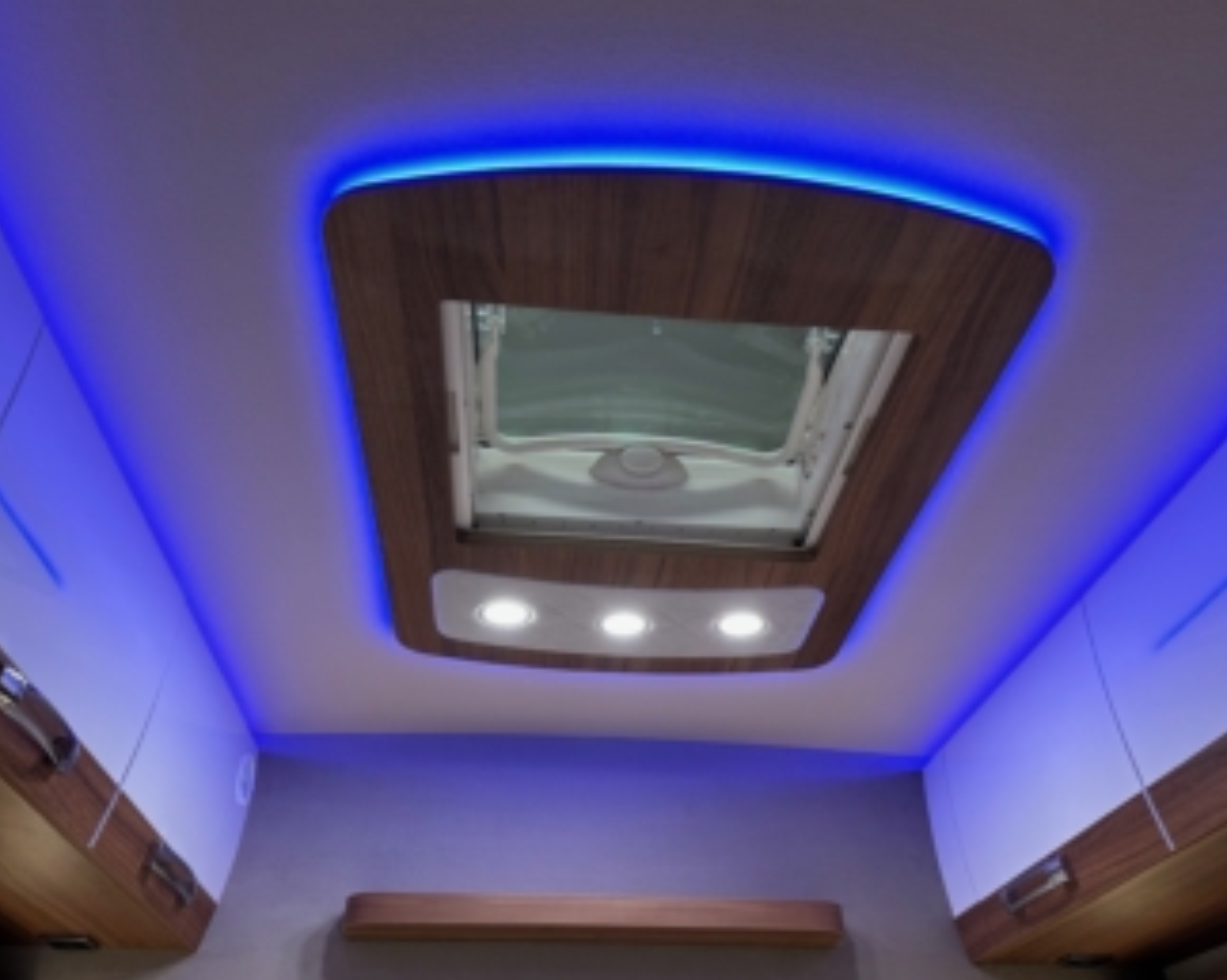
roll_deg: +0.3
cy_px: 528
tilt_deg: +34.2
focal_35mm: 29
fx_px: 1052
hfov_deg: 60.5
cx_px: 619
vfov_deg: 49.9
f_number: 1.78
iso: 125
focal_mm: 6.86
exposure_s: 1/81
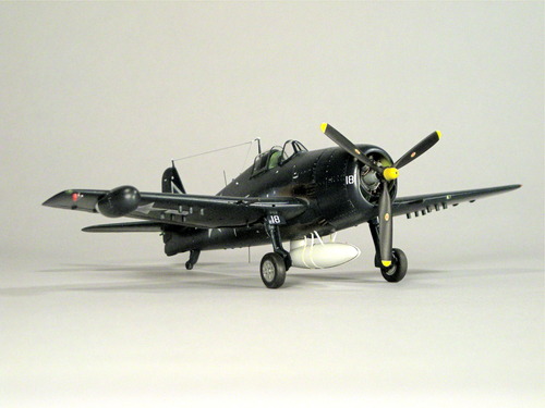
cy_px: 204
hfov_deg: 18.7
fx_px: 1653
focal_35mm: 105
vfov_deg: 14.1
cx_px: 272
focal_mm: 17.1
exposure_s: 1/60
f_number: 4.7
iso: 332
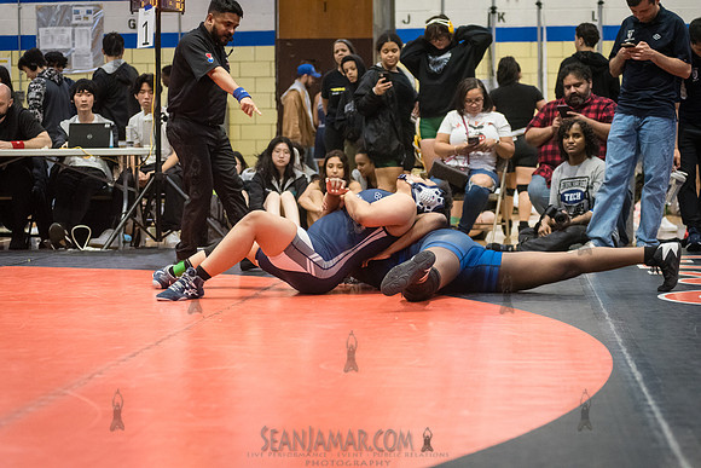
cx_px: 350
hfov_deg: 25.4
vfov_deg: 17.1
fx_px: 1558
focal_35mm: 80
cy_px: 234
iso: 8000
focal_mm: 80
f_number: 3.5
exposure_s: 1/400
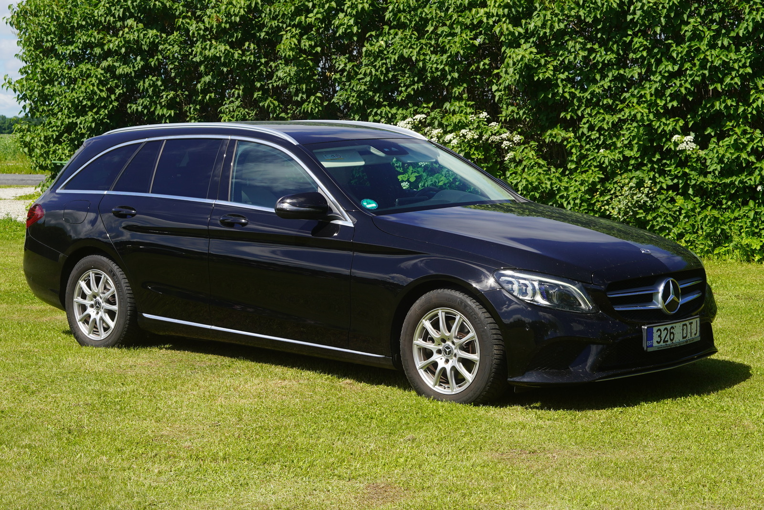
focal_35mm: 75
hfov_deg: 27.0
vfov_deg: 18.2
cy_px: 255
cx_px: 382
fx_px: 1592
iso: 100
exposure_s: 1/160
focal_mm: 50
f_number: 9
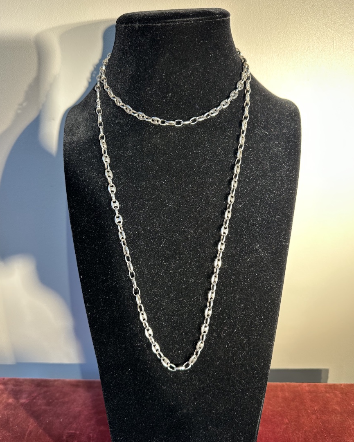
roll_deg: +1.4
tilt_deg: -22.1
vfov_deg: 66.0
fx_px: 340
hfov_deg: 54.9
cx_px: 174
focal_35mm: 26
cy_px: 221
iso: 64
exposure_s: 1/100
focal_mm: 6.86
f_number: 1.78
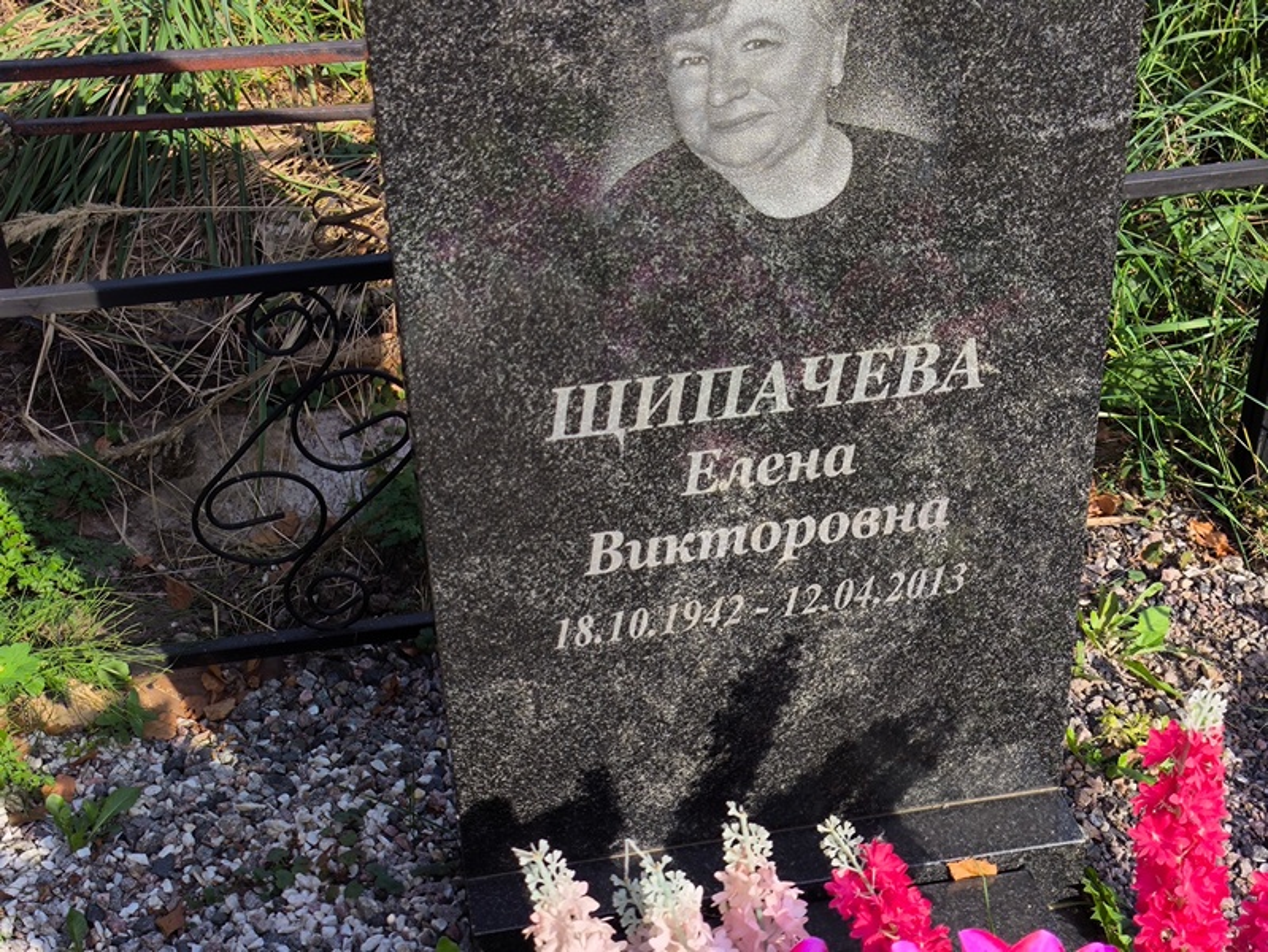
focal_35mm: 50
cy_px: 476
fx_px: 1832
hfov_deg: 38.2
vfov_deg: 29.1
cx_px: 634
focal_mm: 4.71
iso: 50
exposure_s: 1/927
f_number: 1.7
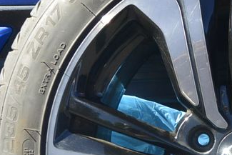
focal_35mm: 85
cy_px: 146
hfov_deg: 22.5
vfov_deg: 15.8
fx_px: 548
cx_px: 258
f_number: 4
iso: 160
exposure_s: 1/320
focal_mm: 10
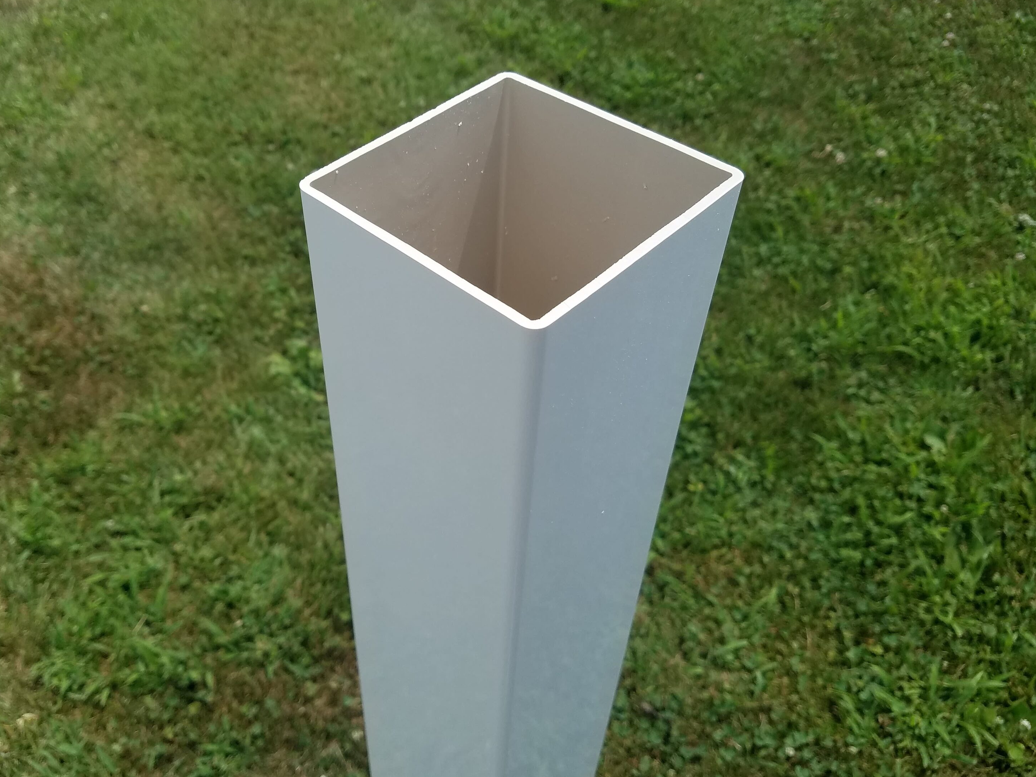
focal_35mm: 27
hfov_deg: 65.3
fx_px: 808
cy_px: 382
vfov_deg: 51.4
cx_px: 531
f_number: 1.7
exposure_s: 1/2808
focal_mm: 4.2
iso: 50
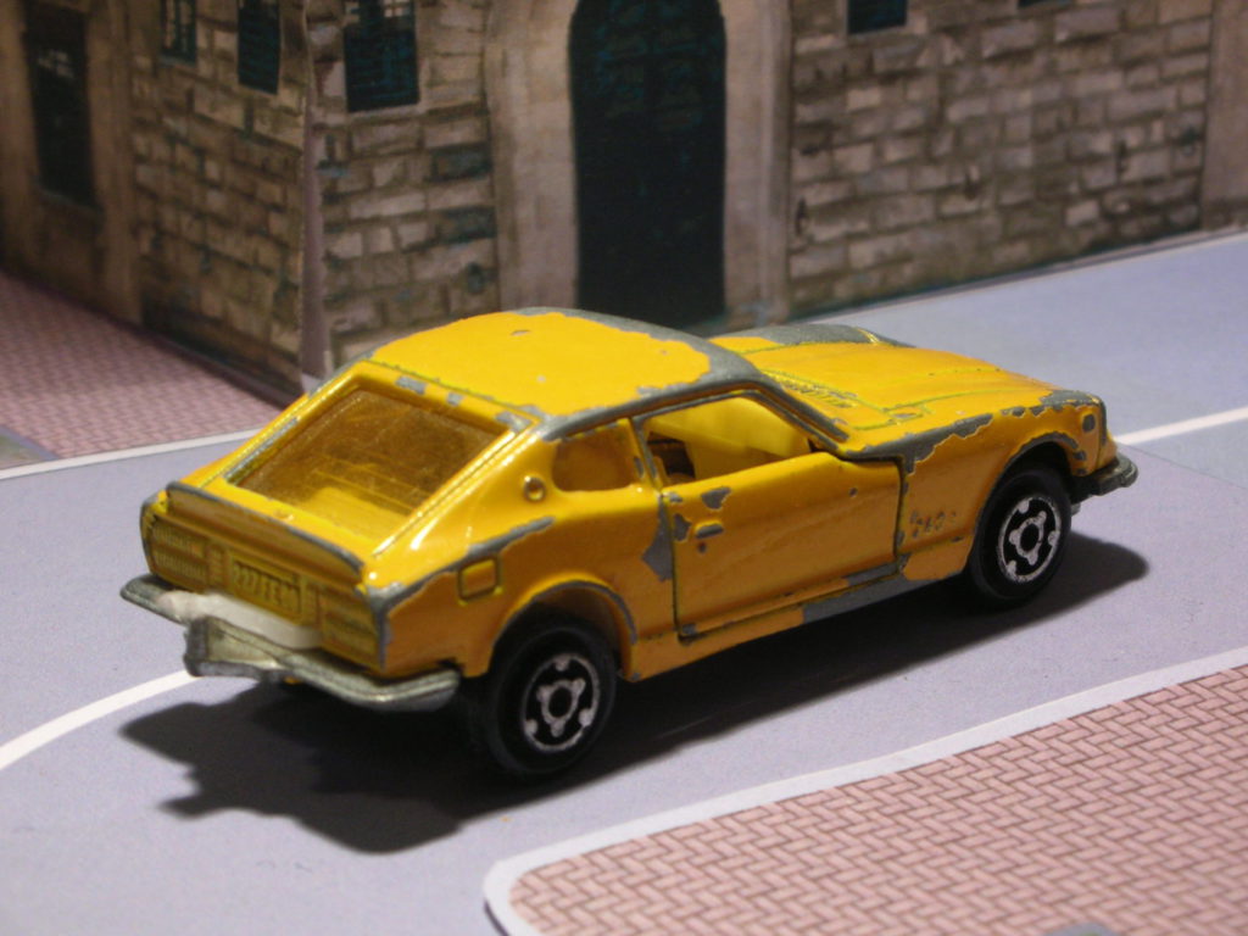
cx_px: 624
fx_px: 3786
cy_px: 468
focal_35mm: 105
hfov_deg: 18.7
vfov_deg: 14.1
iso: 100
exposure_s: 1/4.1
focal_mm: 17.4
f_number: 5.4
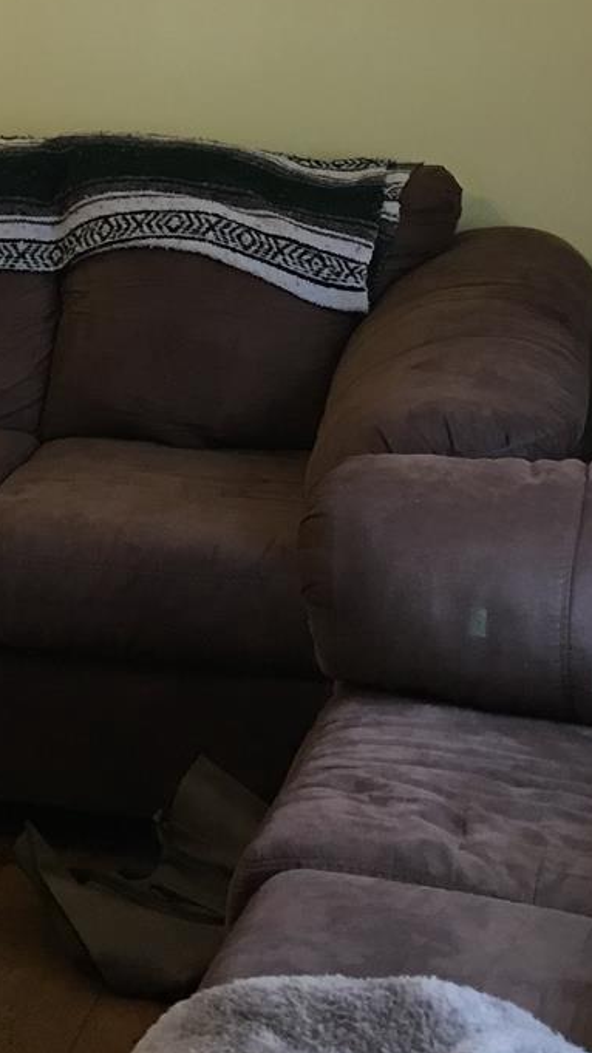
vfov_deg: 21.5
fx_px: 2651
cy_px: -46
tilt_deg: -4.1
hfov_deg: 12.4
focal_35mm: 95
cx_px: -133
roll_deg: -0.9
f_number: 2.2
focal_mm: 4.15
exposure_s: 1/15
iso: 64
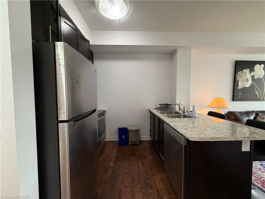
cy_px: 100
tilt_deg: -2.4
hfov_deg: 102.1
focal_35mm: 14
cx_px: 132
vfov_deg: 85.7
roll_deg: +0.8
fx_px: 107
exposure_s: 1/60
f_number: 2.2
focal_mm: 2.22
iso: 400
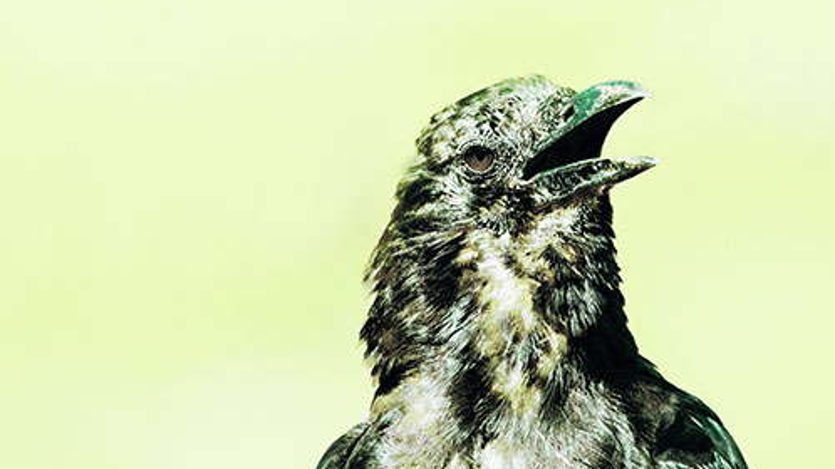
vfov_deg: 1.1
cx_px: 418
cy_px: 247
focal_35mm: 1104
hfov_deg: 2.0
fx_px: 24441
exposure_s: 1/2500
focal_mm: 1050
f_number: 12
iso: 2500
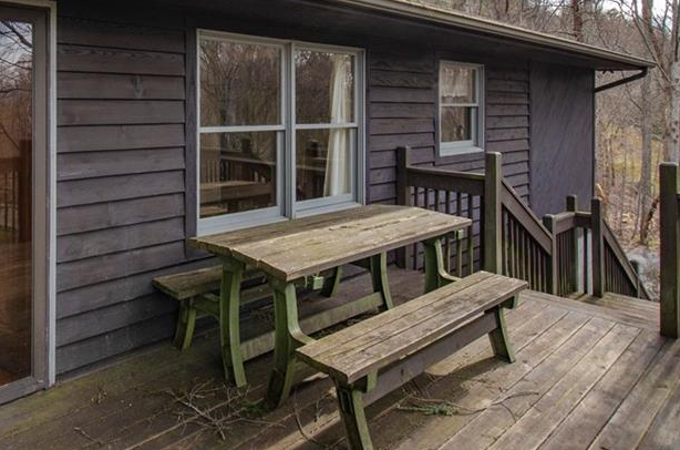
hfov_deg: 69.8
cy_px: 136
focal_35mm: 25
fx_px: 471
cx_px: 231
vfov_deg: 49.8
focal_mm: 10
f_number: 8
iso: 500
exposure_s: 1/100
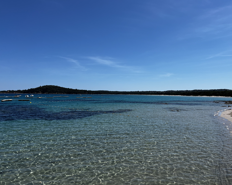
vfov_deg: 51.5
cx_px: 123
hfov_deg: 62.2
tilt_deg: +0.6
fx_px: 192
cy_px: 92
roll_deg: -0.6
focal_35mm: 28
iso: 50
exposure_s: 1/7463
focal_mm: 5.7
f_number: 1.5
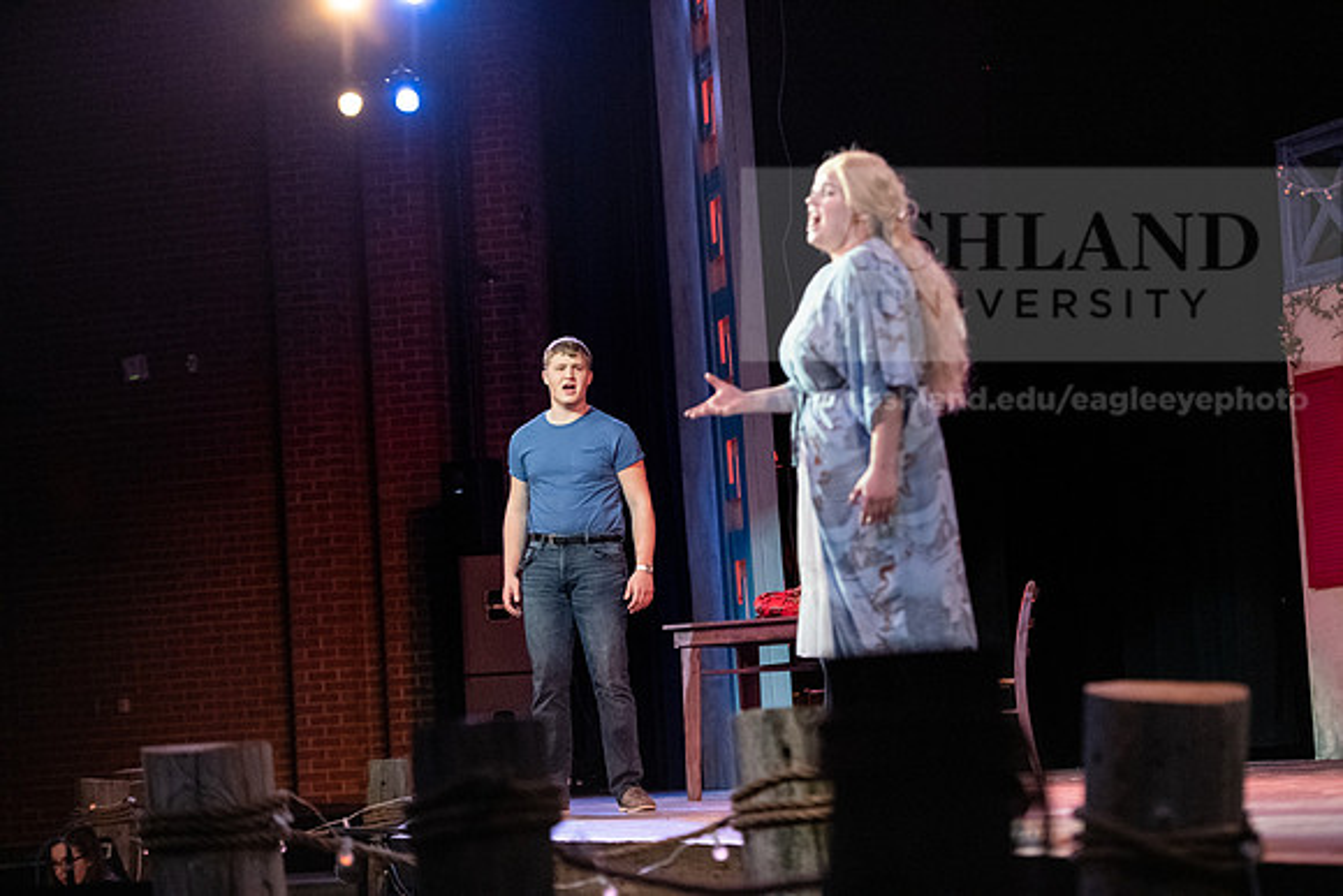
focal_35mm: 98
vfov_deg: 14.0
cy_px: 448
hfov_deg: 20.8
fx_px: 3657
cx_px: 672
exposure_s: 1/320
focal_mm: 98
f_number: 2.8
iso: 4000
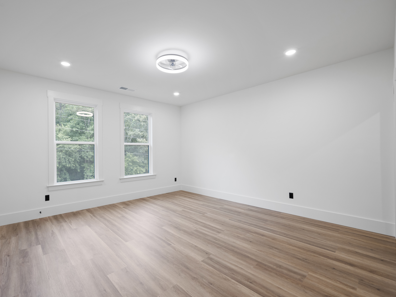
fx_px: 183
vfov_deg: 78.1
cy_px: 151
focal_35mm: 16
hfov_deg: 94.1
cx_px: 175
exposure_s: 1/6
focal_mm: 14
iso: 400
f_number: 8
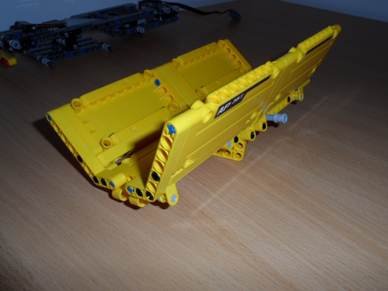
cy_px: 146
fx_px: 359
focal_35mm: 32
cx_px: 194
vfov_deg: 44.2
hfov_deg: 56.8
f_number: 6.8
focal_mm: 5.3
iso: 100
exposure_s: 1/15
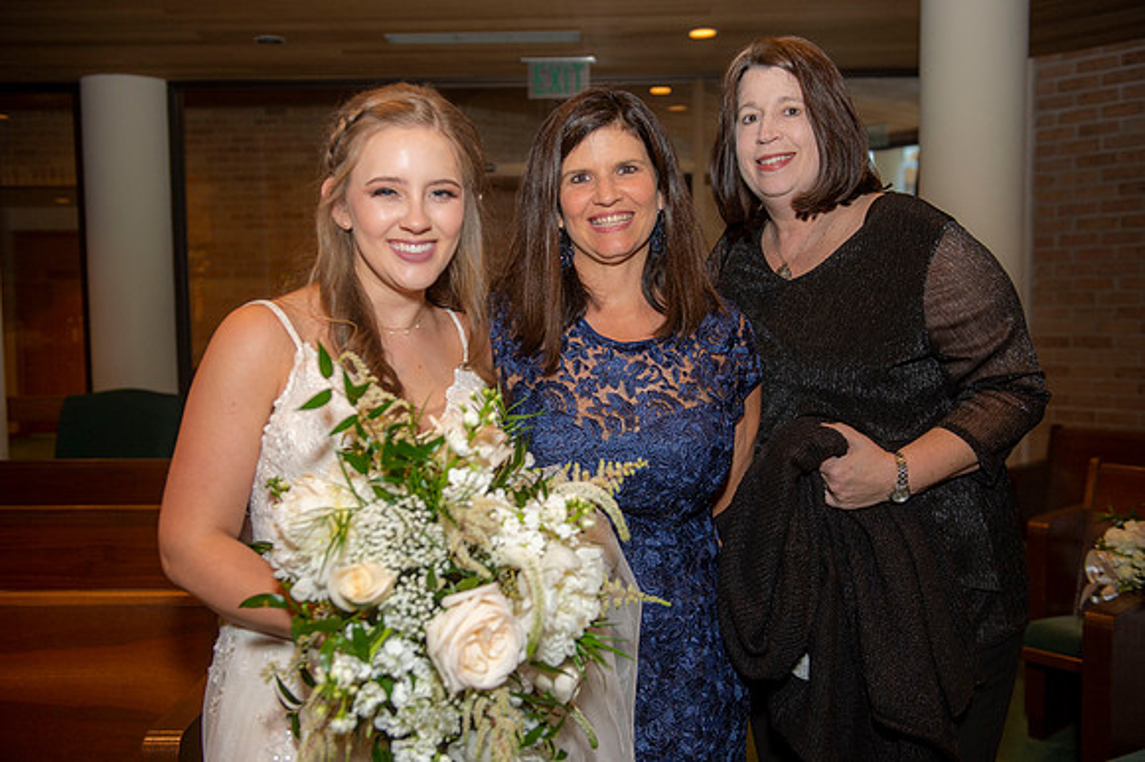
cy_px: 381
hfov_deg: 54.5
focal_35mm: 35
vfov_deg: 37.8
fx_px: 1113
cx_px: 572
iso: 800
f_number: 3.5
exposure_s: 1/200
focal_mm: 35
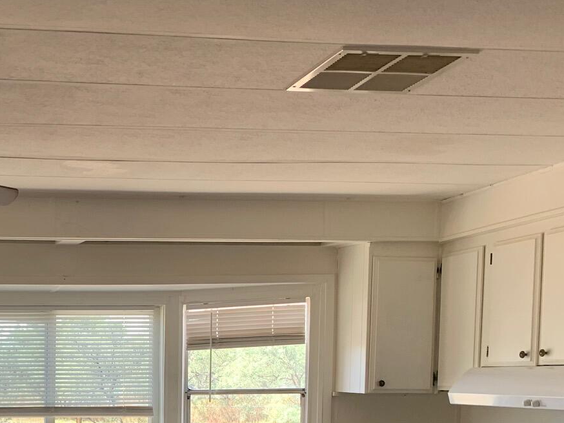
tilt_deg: -3.9
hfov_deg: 30.5
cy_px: 452
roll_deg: +0.6
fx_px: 977
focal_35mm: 60
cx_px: 39
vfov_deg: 23.1
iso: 40
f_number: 1.8
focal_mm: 4.25
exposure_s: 1/121
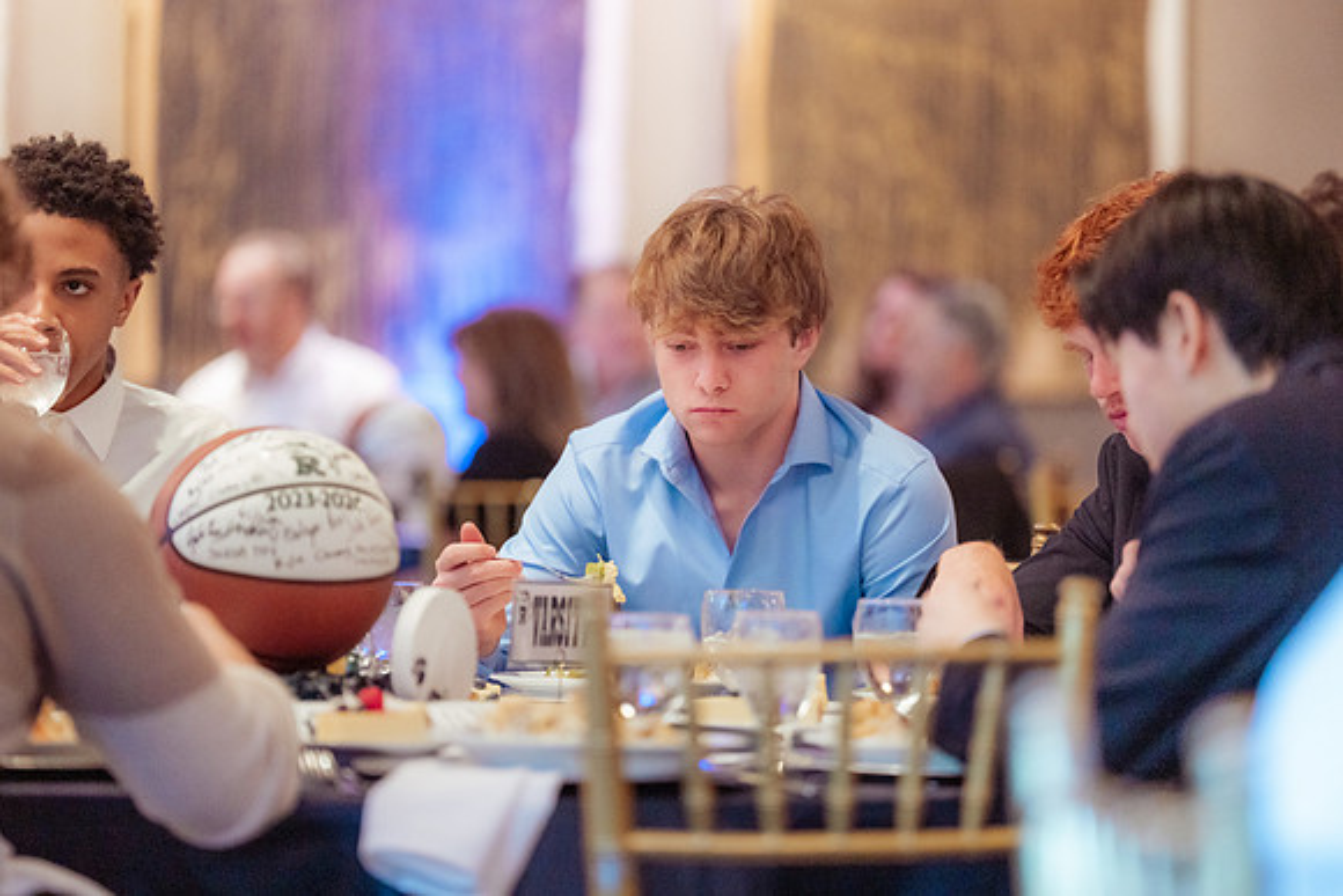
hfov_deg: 10.9
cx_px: 672
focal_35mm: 188
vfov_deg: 7.3
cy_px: 448
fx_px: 7007
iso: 3200
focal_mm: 180
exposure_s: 1/250
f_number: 2.8
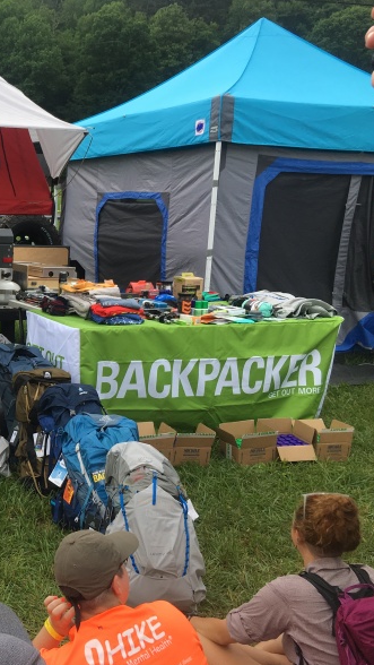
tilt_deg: -10.4
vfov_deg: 47.3
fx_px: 758
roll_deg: -1.9
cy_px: 330
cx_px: -44
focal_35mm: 43
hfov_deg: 25.6
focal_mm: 4.15
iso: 25
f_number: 2.2
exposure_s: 1/323
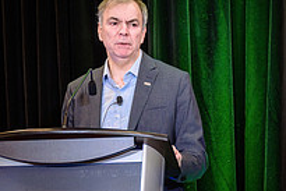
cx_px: 293
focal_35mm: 170
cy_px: 225
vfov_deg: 8.0
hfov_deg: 11.9
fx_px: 1351
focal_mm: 58
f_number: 2.8
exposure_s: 1/160
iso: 1600
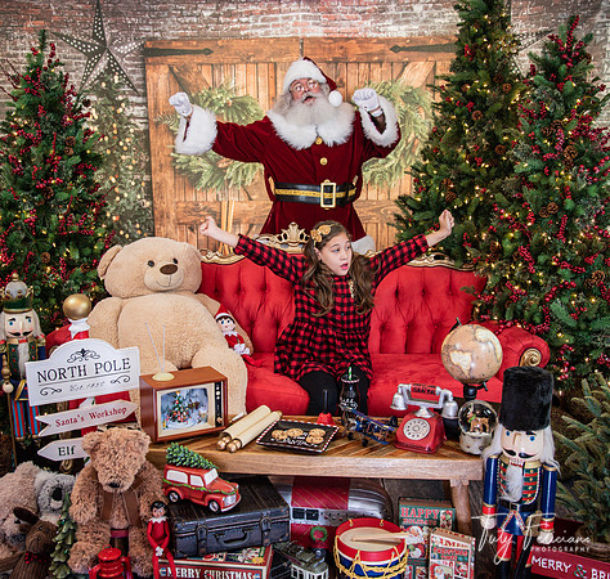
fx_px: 743
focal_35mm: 38
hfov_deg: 44.5
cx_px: 263
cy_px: 282
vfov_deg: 42.6
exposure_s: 1/50
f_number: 5
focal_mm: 30
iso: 1000
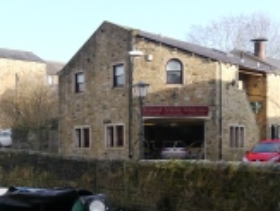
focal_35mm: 74
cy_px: 177
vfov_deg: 19.7
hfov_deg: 25.2
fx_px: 600
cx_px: 9
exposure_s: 1/200
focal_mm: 14
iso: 160
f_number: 5
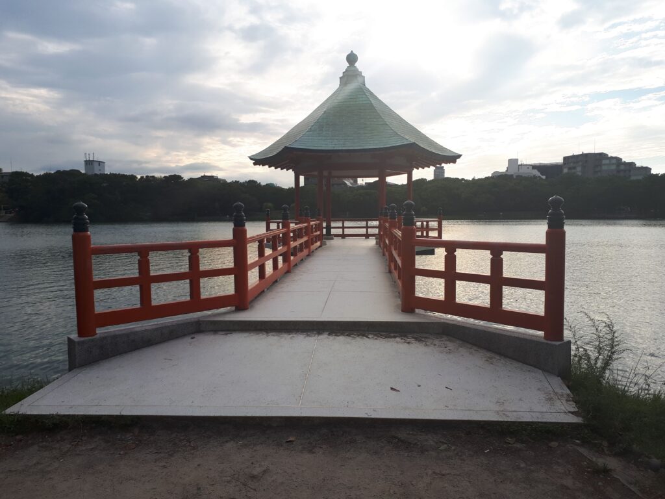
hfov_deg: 65.3
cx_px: 332
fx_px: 519
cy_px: 250
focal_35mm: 27
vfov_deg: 51.4
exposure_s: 1/880
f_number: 1.9
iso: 40
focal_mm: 3.6
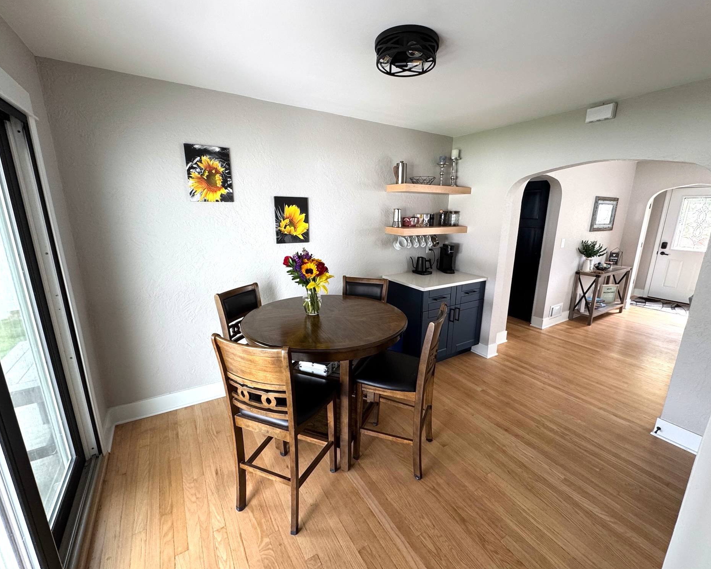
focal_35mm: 15
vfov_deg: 84.0
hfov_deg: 96.8
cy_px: 287
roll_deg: -0.7
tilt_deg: -13.4
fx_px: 316
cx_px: 367
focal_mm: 2.22
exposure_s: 1/71
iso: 160
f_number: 2.2
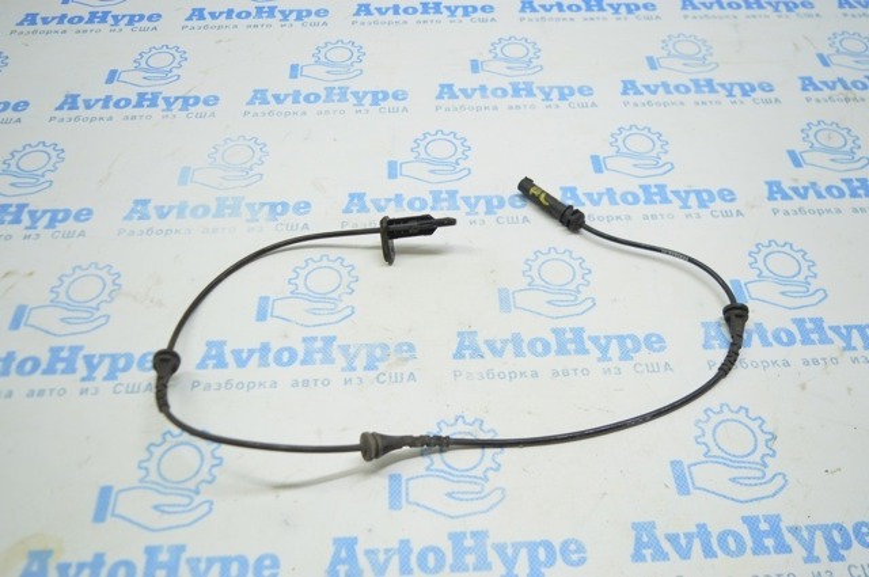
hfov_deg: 59.6
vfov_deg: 41.6
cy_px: 288
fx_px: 759
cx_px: 434
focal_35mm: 32
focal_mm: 21
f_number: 3.8
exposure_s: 1/40
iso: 400
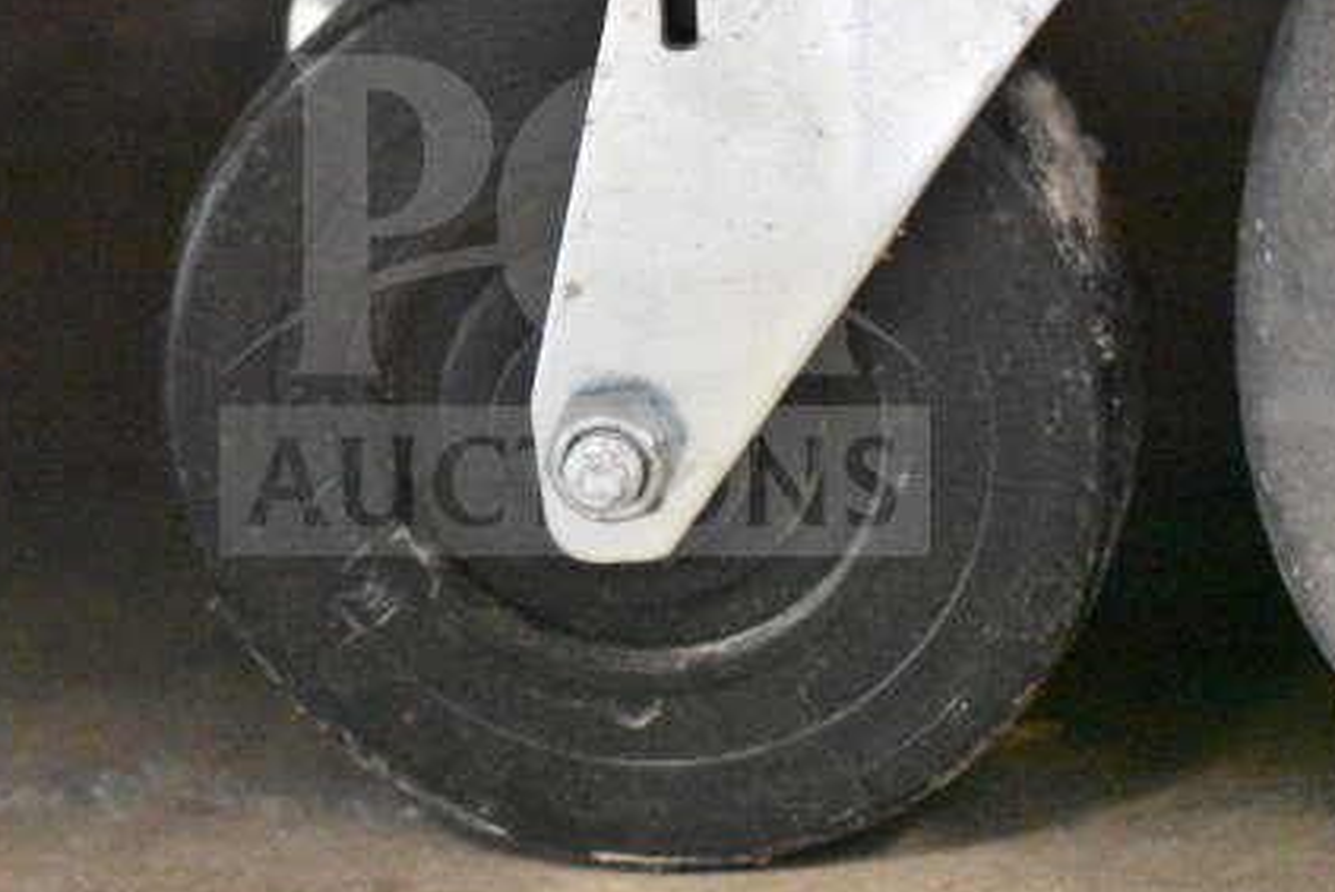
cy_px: 305
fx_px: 3859
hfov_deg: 19.6
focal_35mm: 104
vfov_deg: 13.2
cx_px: 573
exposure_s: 1/50
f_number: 5.3
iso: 25600
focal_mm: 48
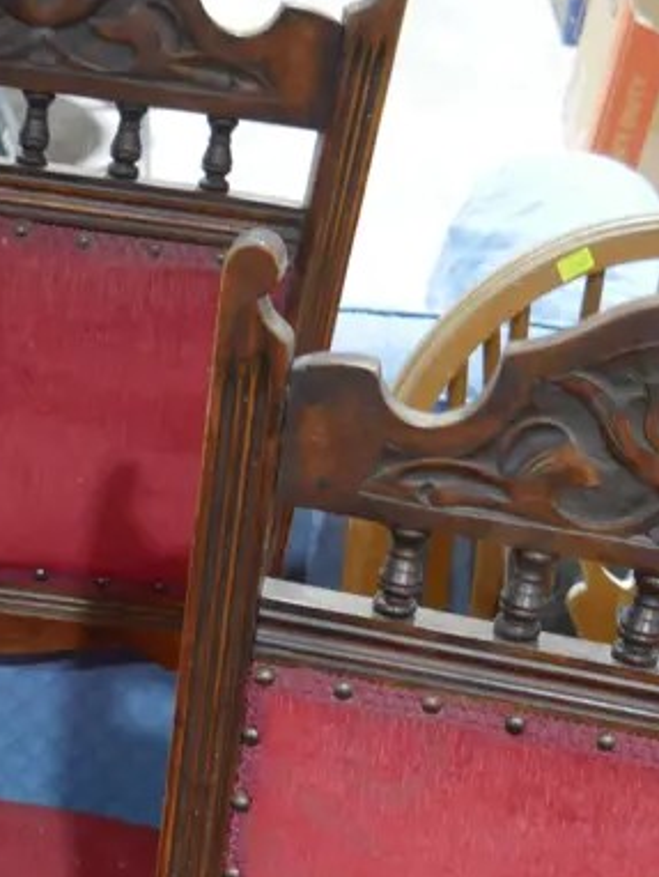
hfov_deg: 19.6
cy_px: 1026
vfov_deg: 23.9
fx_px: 1902
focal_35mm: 75
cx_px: 185
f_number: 3.5
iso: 1250
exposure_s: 1/60
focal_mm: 14
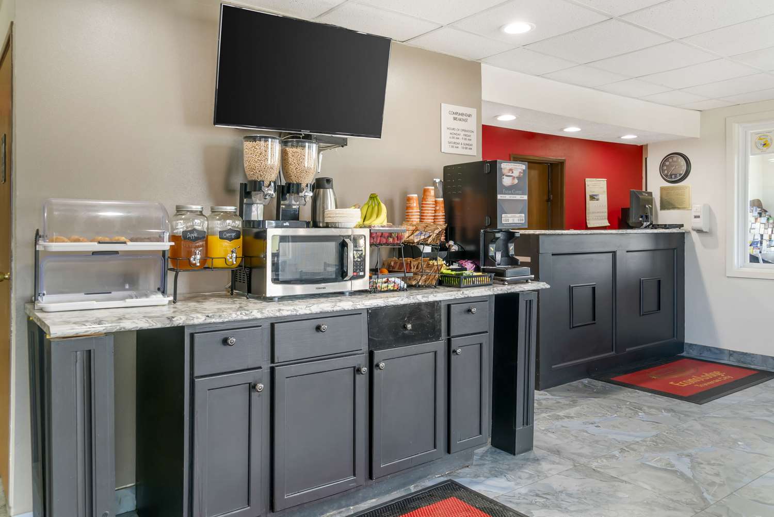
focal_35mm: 25
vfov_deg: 51.3
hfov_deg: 71.5
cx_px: 387
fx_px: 538
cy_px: 258
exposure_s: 1.3
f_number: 10
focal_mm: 25
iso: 400
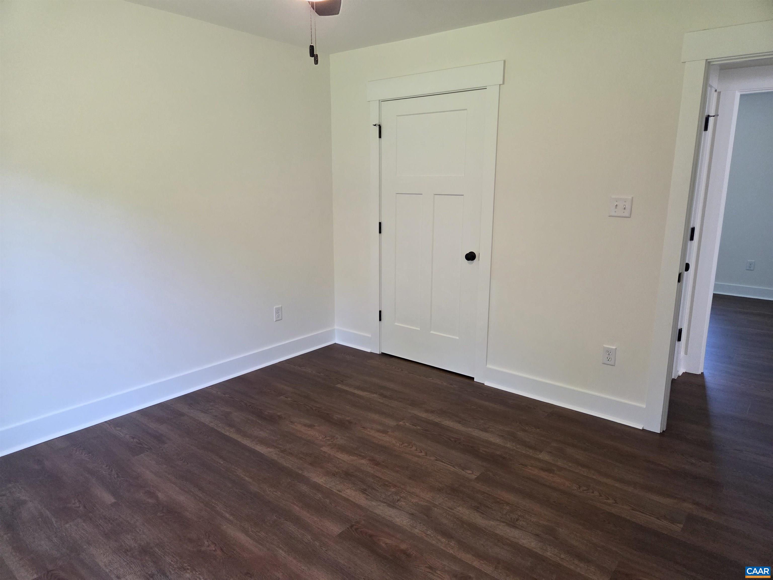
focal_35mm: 23
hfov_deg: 73.9
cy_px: 290
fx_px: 514
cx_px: 386
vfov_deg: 58.9
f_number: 1.8
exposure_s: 1/120
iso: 500
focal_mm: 5.4
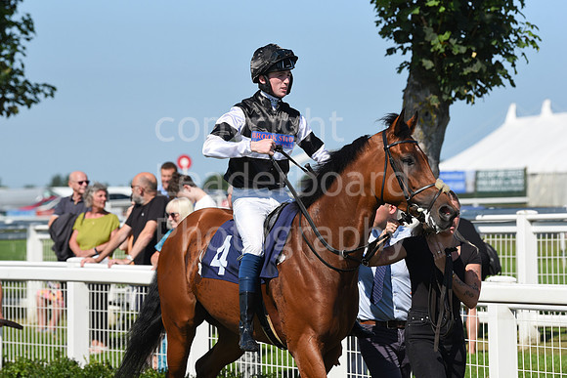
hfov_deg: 12.1
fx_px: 2678
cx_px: 284
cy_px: 189
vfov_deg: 8.1
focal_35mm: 170
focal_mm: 170
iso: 400
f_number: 5.6
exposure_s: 1/4000
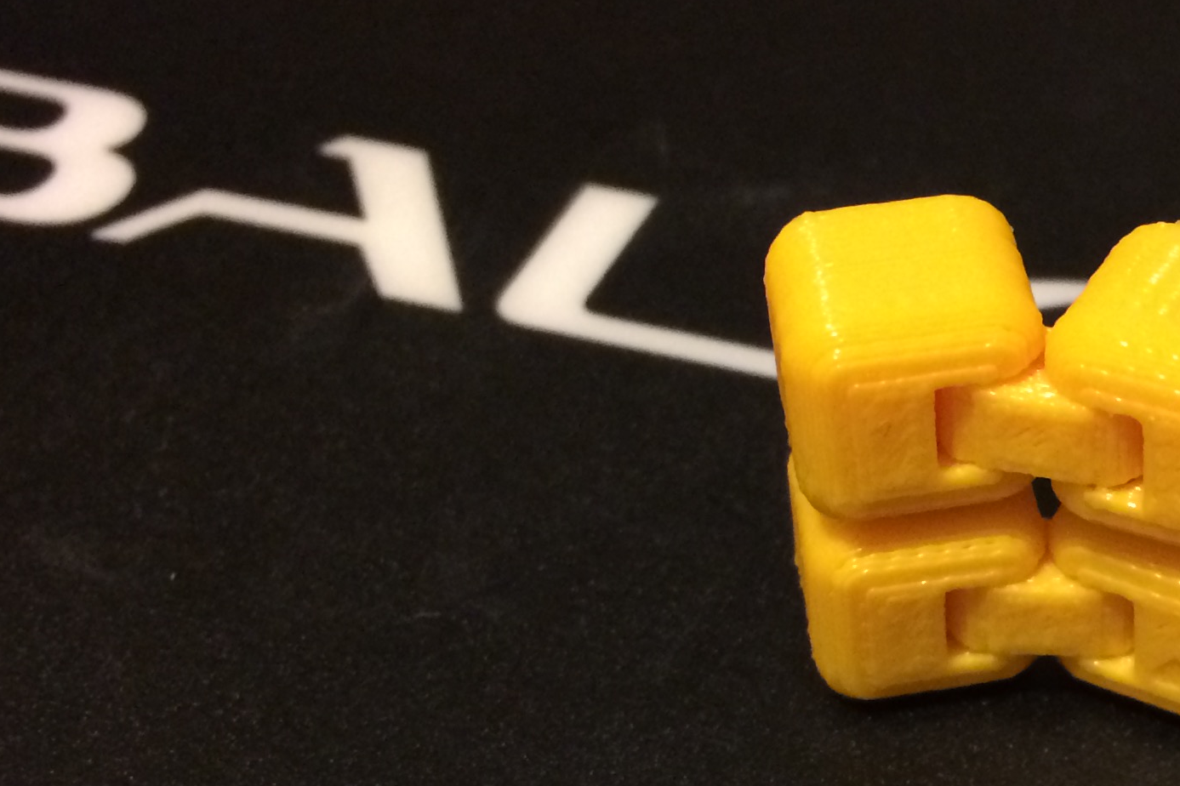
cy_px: 738
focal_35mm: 71
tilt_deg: -46.8
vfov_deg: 18.8
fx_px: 2327
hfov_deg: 27.2
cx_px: 1106
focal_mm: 4.15
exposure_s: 1/17
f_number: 2.2
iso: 320
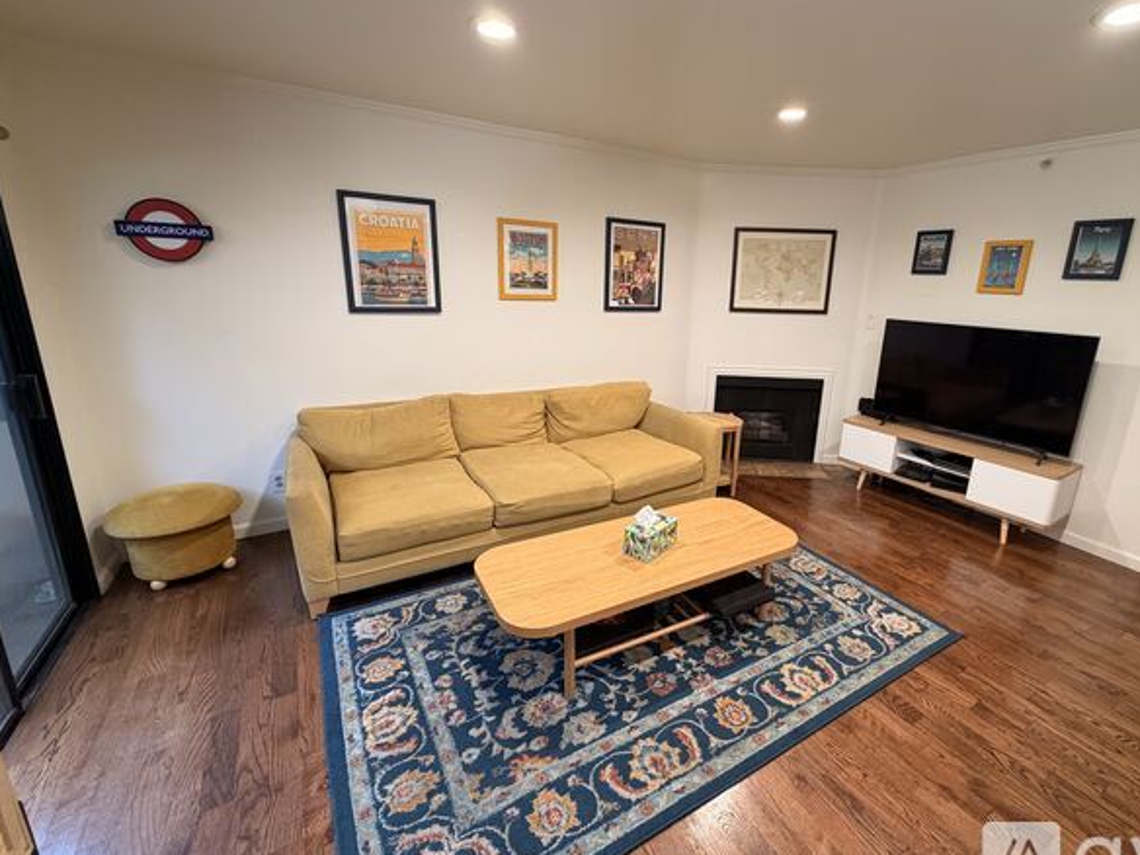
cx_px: 647
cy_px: 412
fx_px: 527
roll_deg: -2.0
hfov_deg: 93.9
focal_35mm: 16
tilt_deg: -15.1
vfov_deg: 78.1
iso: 250
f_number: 2.2
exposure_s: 1/60
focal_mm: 2.22
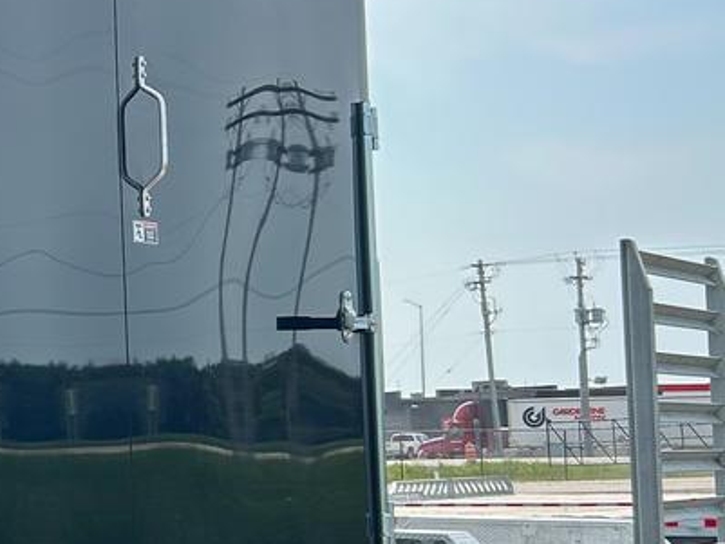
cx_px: -389
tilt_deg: +4.2
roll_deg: +1.6
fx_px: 1739
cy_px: 349
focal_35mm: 83
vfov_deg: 17.8
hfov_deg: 20.0
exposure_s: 1/2404
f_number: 1.5
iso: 50
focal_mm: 5.7
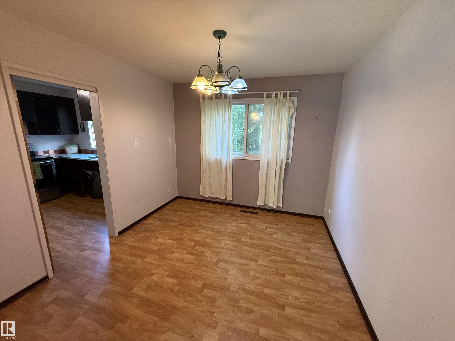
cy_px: 170
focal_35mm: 14
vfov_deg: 85.7
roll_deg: -0.5
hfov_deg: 102.1
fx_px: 184
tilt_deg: -11.2
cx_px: 228
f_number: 2.2
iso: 320
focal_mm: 2.22
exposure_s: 1/60
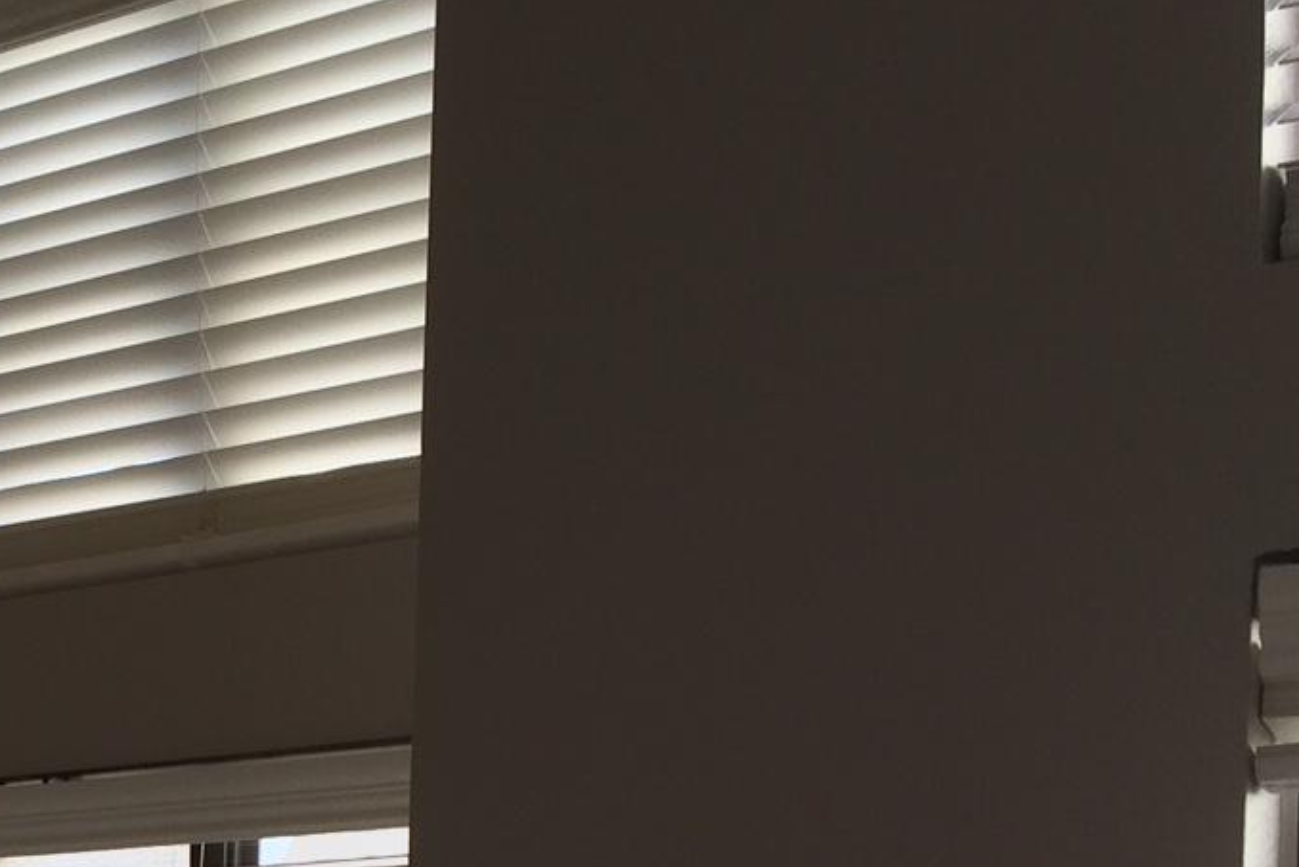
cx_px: -327
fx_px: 3284
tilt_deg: -2.1
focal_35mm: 91
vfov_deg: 14.1
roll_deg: +0.1
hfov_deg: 20.7
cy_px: 1280
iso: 40
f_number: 2.2
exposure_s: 1/60
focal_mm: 4.15
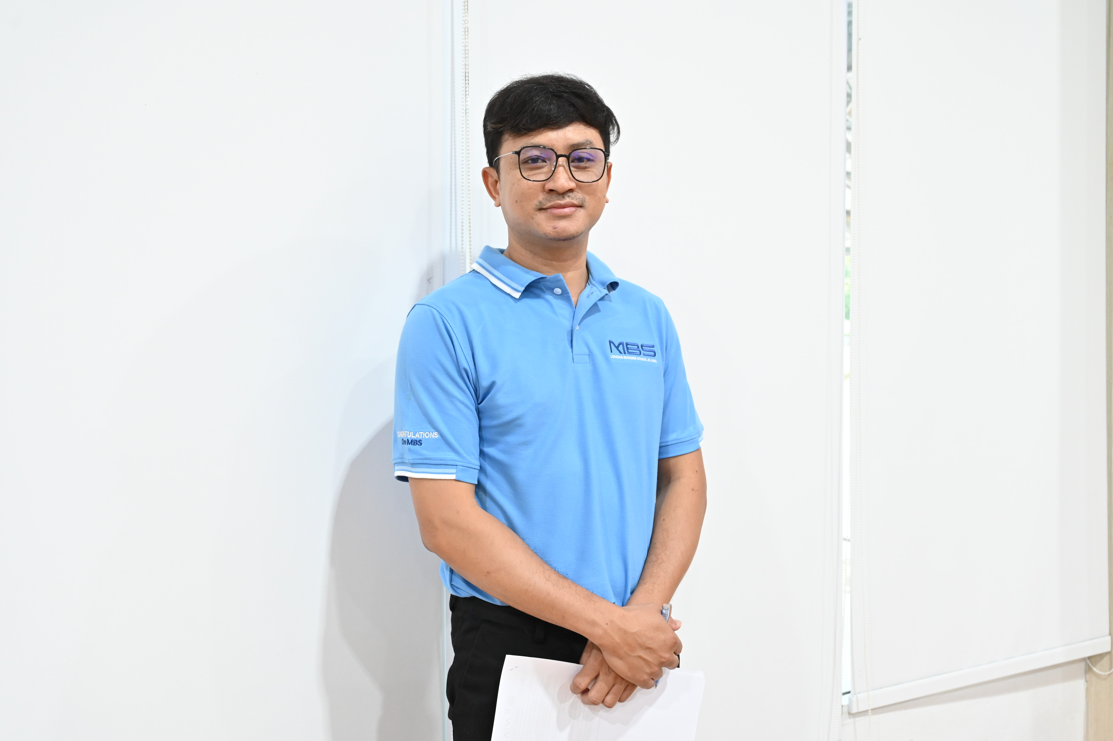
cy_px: 370
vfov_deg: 38.9
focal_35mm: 34
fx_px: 1051
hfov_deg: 55.8
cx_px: 556
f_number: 5.6
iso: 3200
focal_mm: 34
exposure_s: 1/125
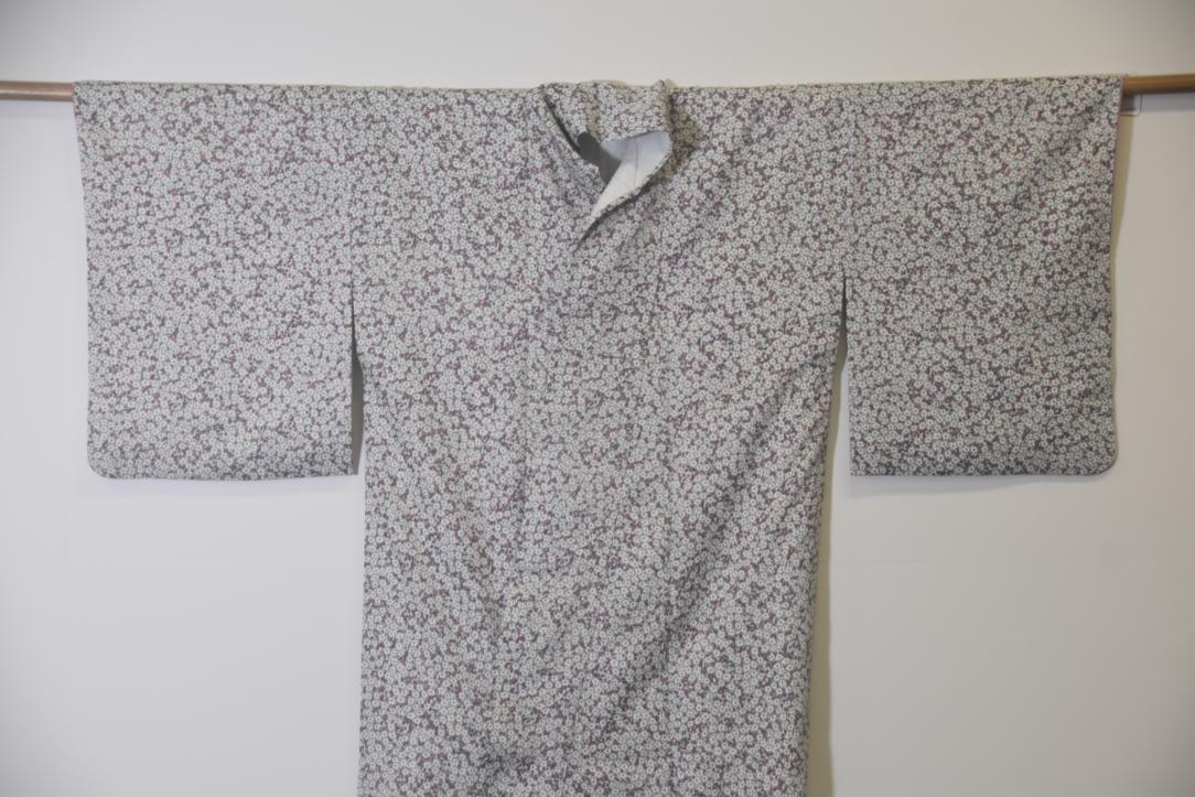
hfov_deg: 21.9
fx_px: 3087
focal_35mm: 93
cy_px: 398
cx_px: 598
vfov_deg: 14.7
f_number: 5
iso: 400
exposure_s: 1/60
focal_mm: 62
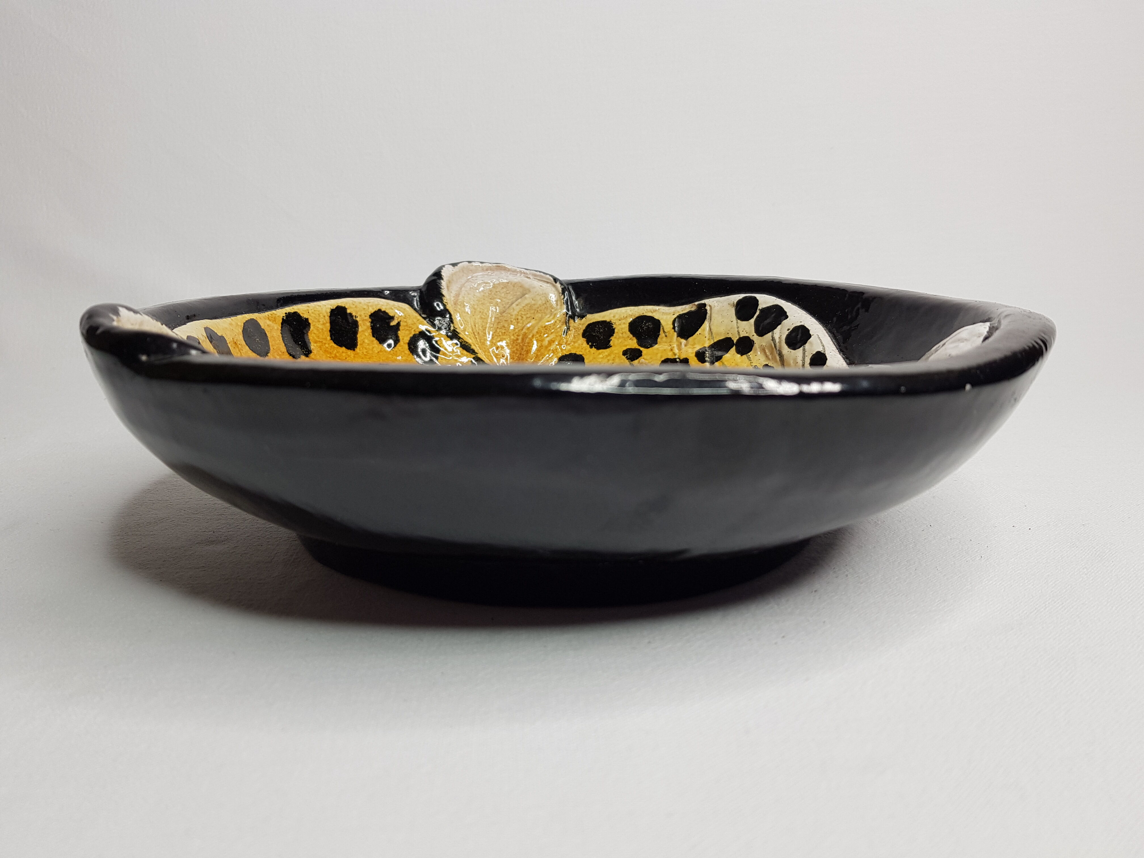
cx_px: 572
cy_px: 429
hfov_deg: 67.3
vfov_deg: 53.1
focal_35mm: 26
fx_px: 859
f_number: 1.7
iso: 40
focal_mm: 4.2
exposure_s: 1/106
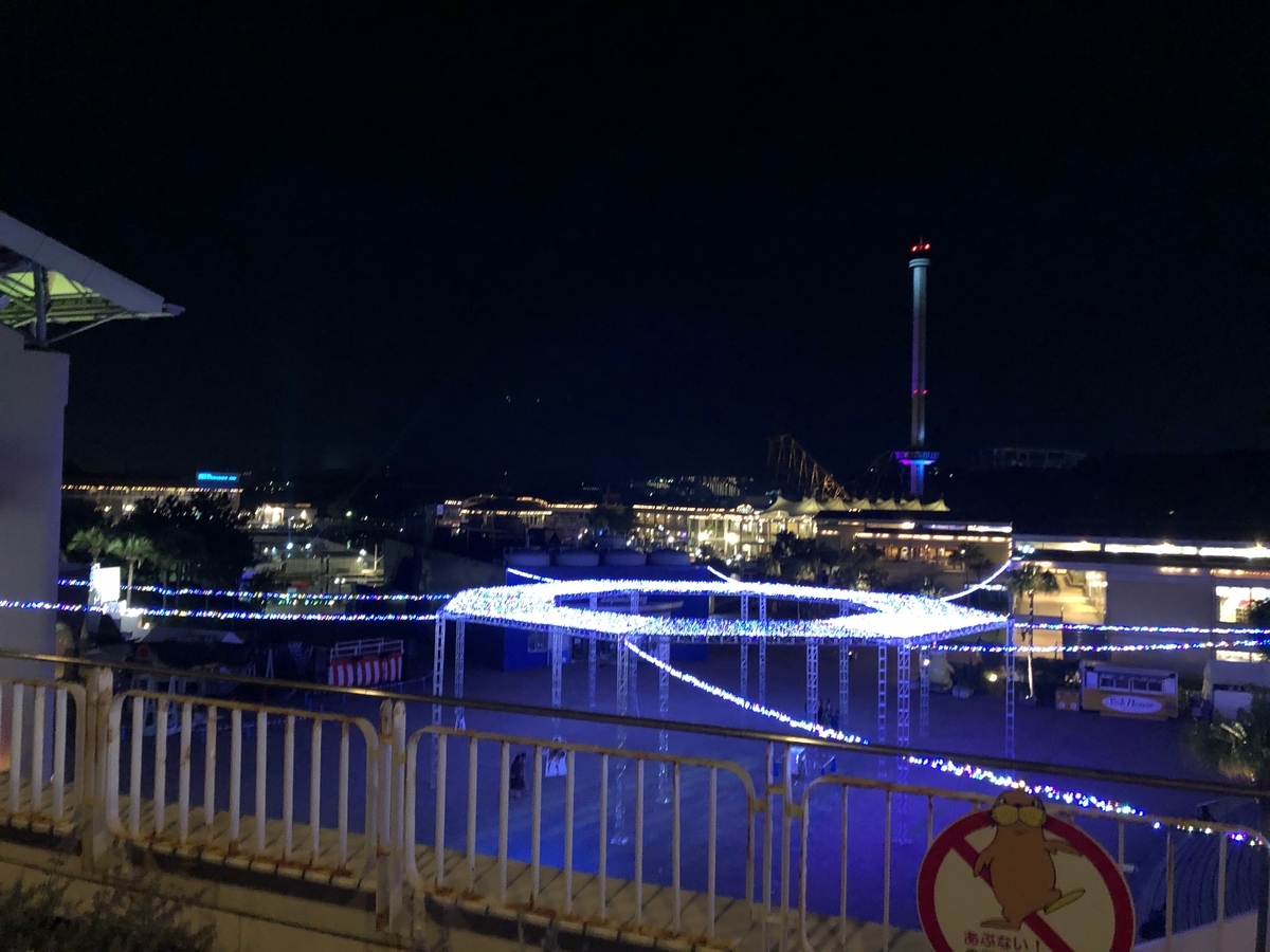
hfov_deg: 63.4
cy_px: 476
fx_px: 1027
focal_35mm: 28
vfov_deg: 49.7
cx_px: 635
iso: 100
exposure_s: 1/5
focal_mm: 3.99
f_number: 1.8
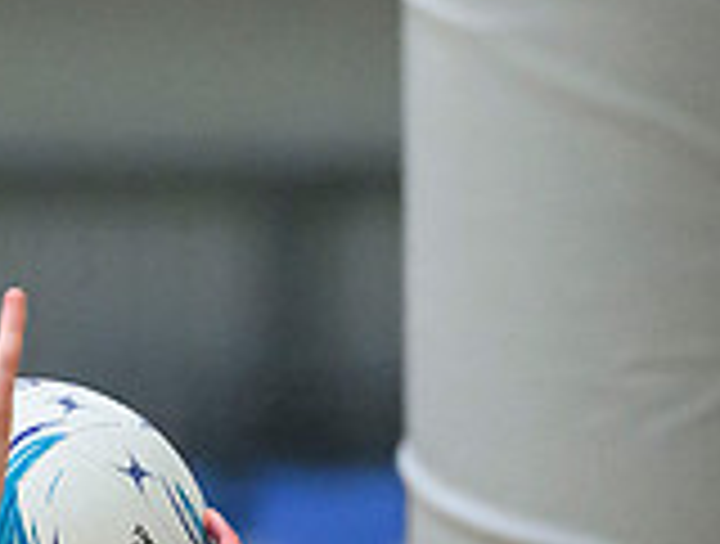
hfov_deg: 2.5
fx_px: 16419
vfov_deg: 1.9
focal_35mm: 787
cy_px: 500
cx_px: 151
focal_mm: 155
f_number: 2.8
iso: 6400
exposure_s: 1/1250
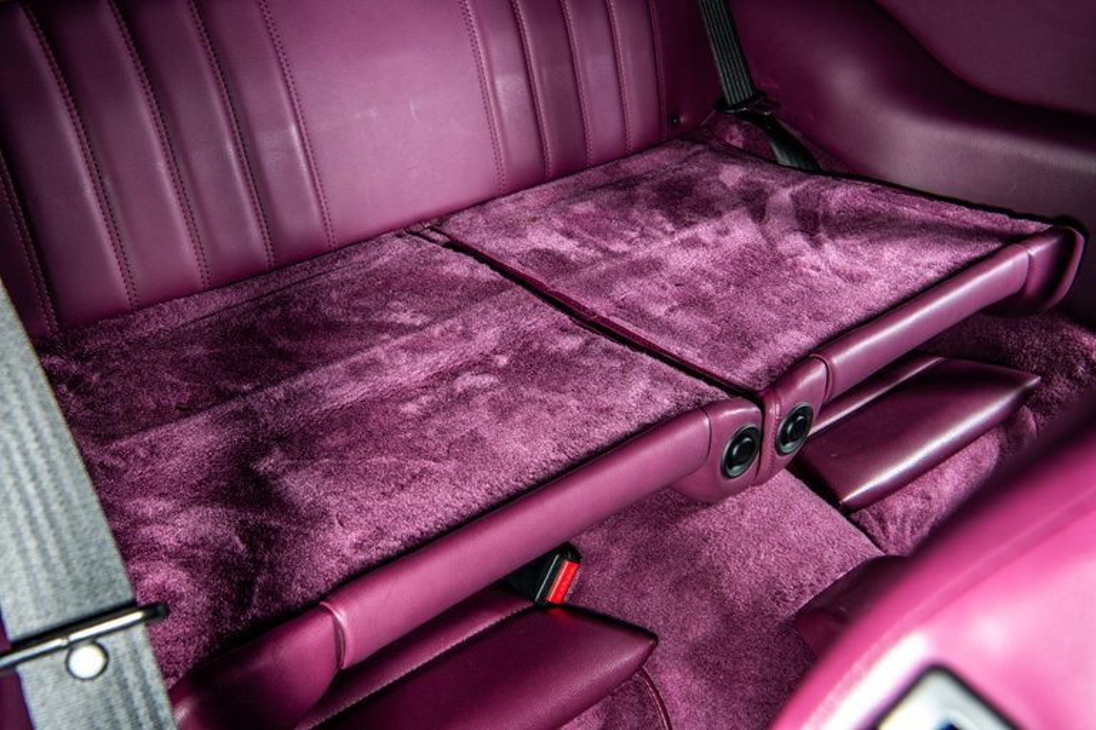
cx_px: 548
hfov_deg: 48.5
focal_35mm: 40
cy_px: 365
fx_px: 1218
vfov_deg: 33.4
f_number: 10
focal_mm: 40
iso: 125
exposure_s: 1/100
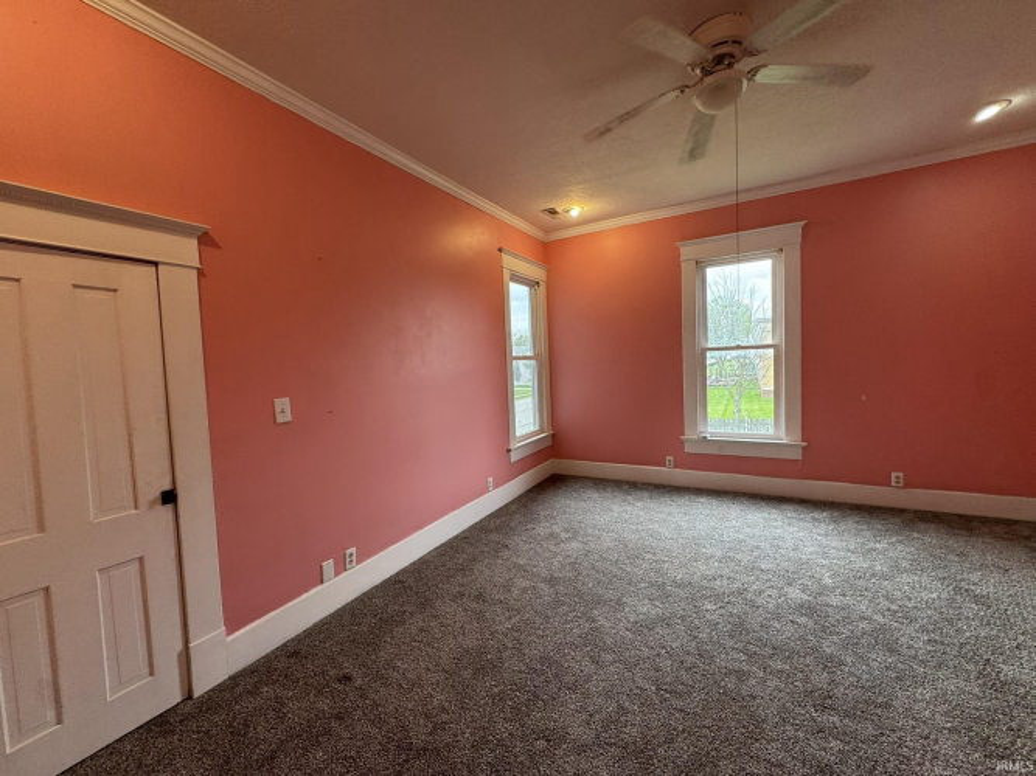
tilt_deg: -3.9
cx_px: 518
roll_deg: +2.3
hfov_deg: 102.1
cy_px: 388
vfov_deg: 85.7
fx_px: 419
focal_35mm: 14
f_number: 2.2
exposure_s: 1/120
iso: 100
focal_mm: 2.22
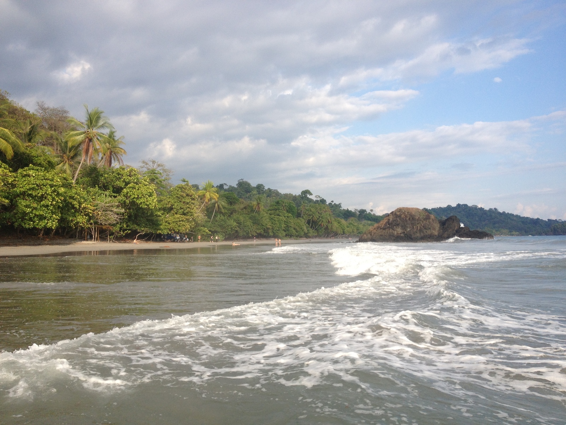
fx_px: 572
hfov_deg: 52.6
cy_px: 212
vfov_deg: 40.7
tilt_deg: -0.5
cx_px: 283
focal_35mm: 35
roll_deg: +1.4
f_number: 2.4
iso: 50
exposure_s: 1/1284
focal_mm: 4.28
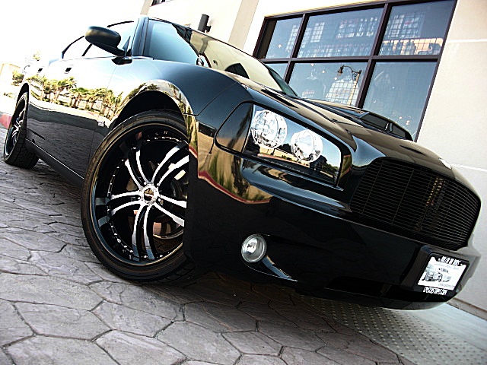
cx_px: 244
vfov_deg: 39.7
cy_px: 182
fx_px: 506
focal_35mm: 36
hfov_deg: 51.4
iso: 50
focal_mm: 6.3
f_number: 2.8
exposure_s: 1/60
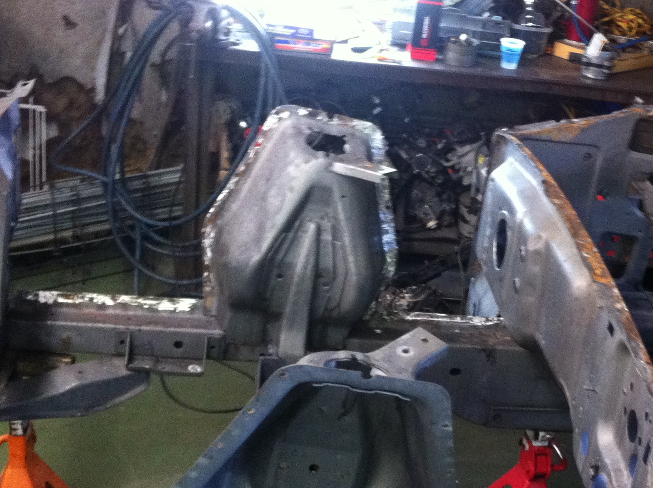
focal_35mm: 63
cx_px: 432
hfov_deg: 30.5
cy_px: 283
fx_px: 1187
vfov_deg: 23.2
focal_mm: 3.85
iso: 320
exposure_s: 1/15
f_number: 2.8
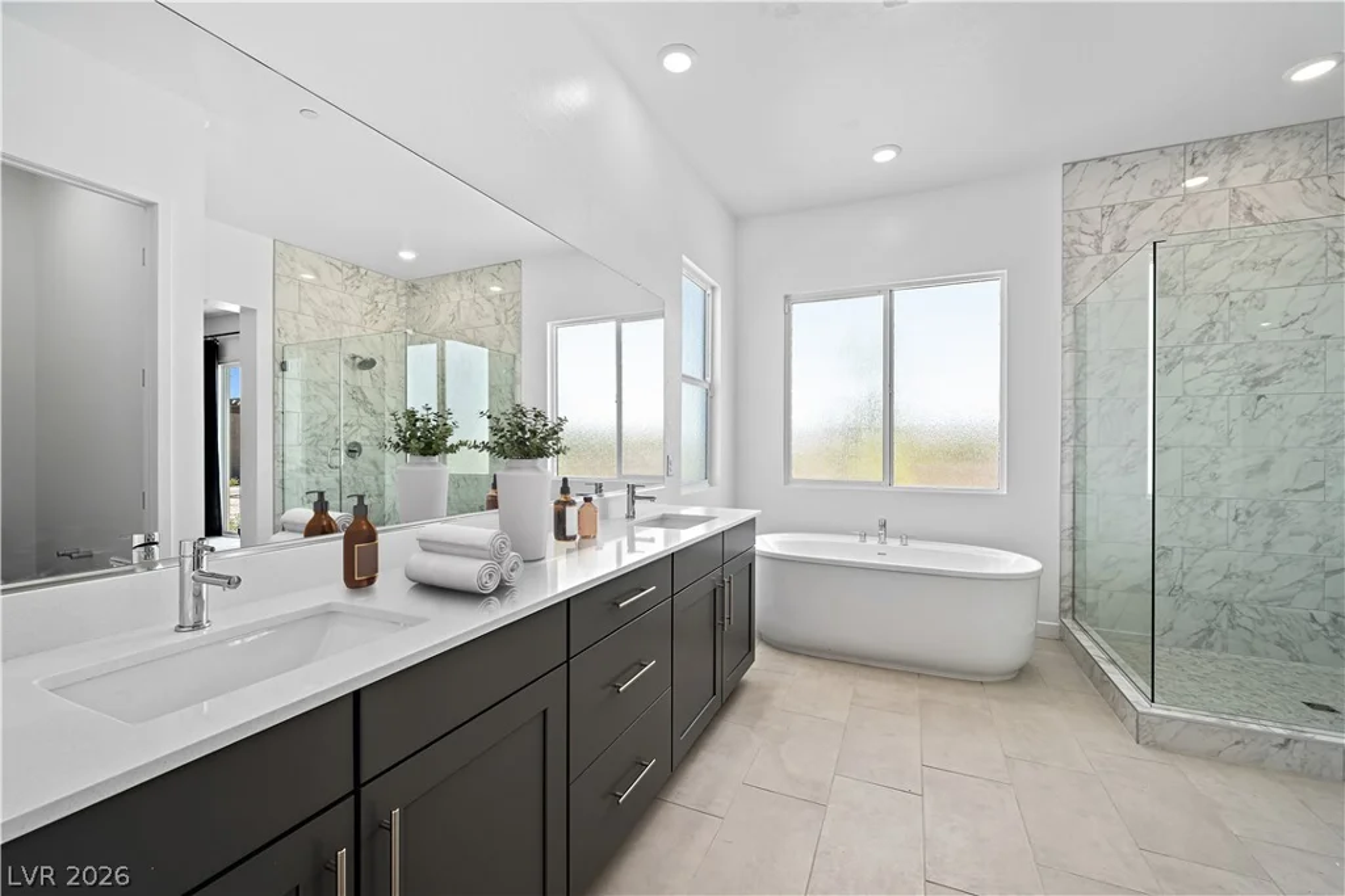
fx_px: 523
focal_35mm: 14
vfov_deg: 81.2
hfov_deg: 104.2
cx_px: 672
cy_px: 448
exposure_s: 1/45
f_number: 9.5
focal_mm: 14
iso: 400
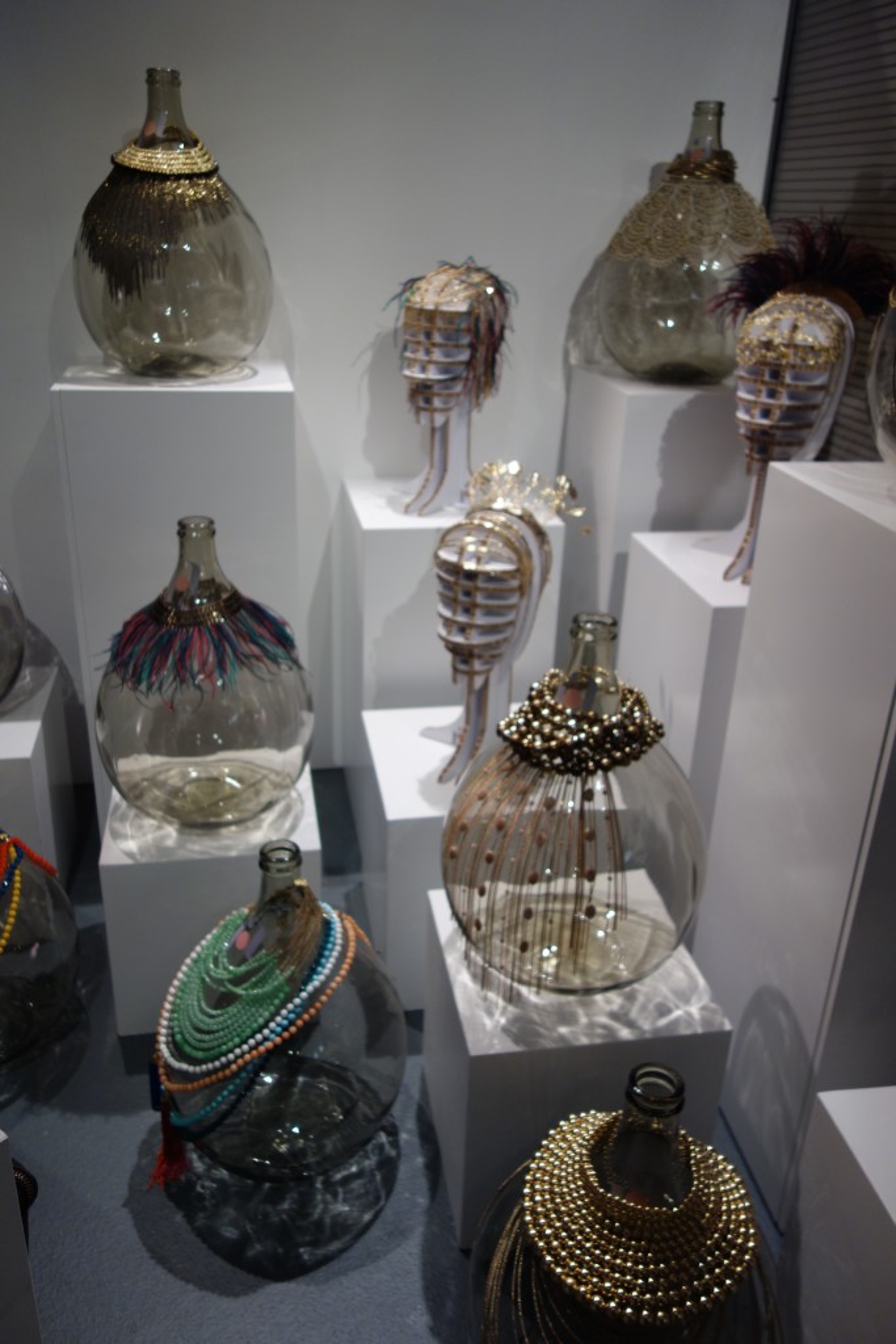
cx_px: 448
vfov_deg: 65.5
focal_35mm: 28
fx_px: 1045
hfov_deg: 46.4
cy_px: 672
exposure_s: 1/100
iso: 125
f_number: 2
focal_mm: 10.4
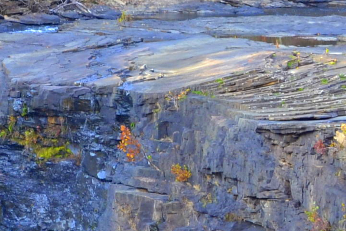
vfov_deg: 6.8
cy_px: 114
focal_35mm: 202
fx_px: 1941
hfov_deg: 9.9
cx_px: -185
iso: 400
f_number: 5
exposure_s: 1/100
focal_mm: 28
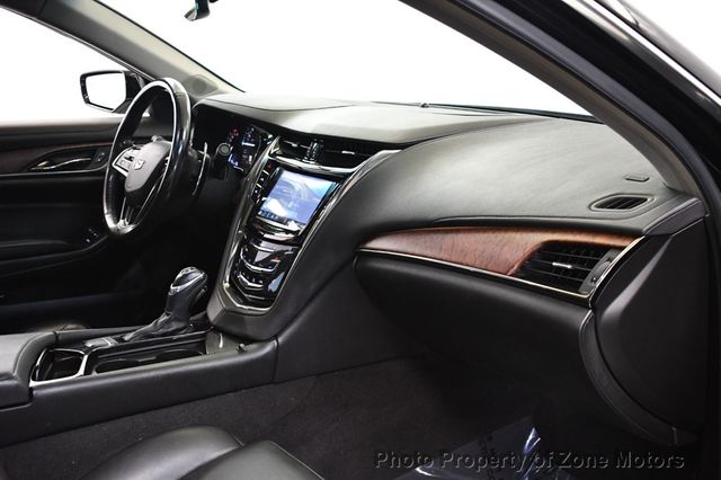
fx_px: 781
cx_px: 360
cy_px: 240
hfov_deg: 49.6
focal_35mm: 39
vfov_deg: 34.2
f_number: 4
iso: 3200
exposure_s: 1/80
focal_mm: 26
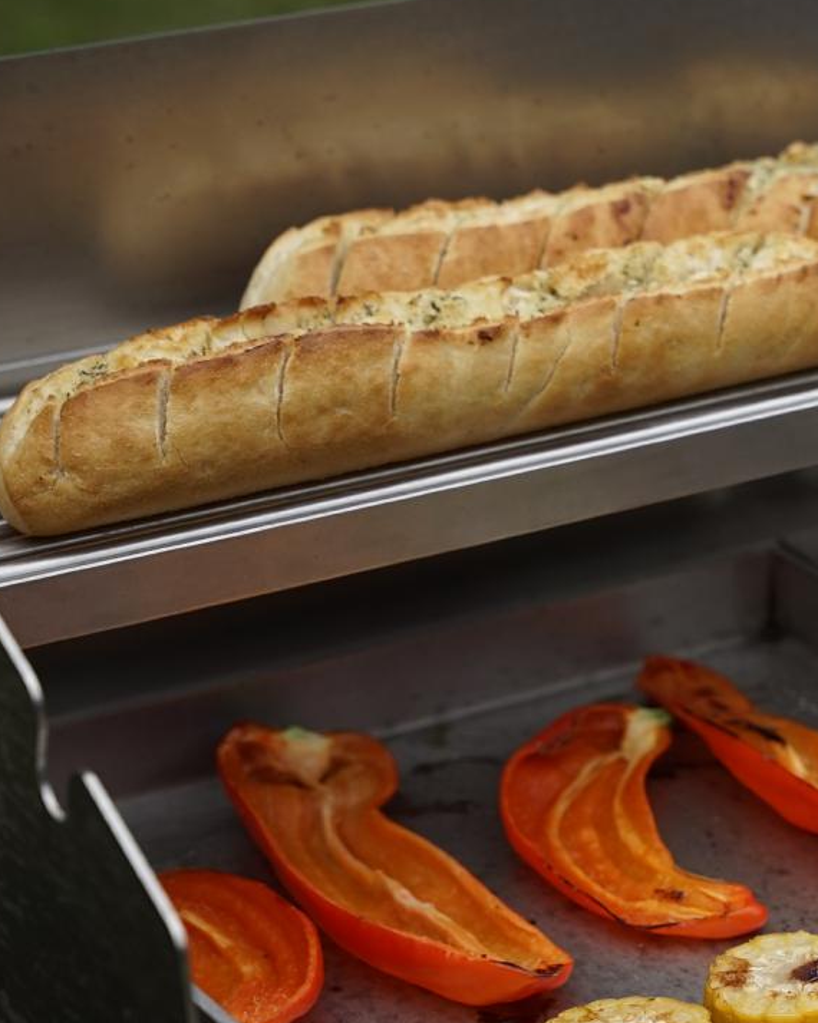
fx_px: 4110
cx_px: 1289
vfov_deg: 14.1
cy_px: 736
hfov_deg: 10.9
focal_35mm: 136
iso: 160
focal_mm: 53.7
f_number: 3.5
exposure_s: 1/250
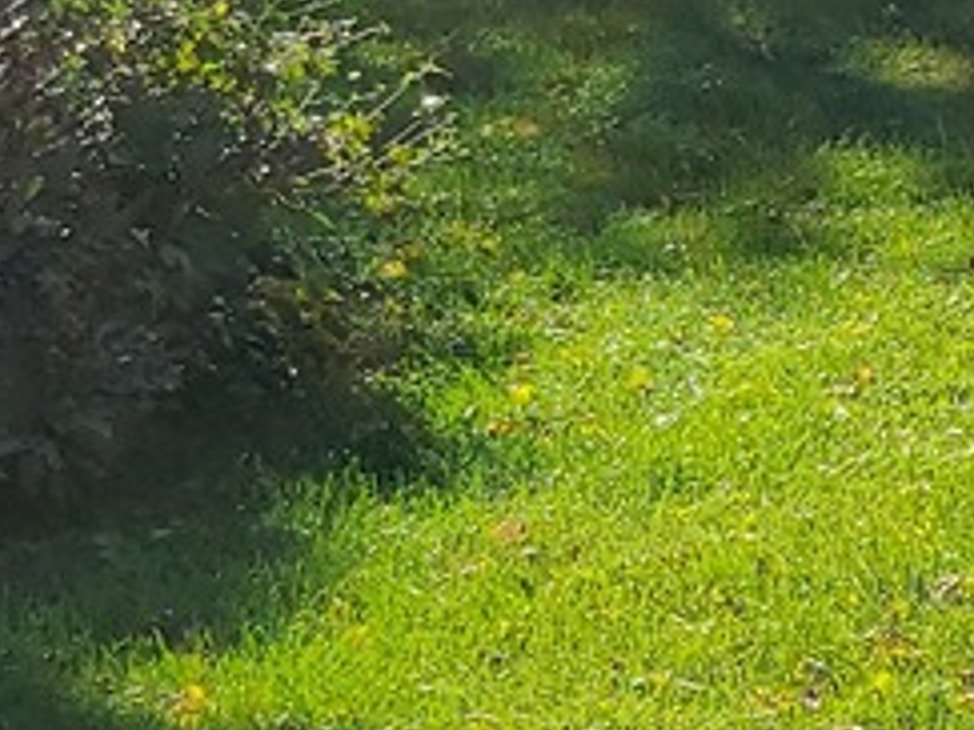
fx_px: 4331
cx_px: 2413
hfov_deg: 10.7
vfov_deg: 9.6
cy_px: 205
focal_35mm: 154
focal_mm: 5.4
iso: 40
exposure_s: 1/1343
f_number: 1.8
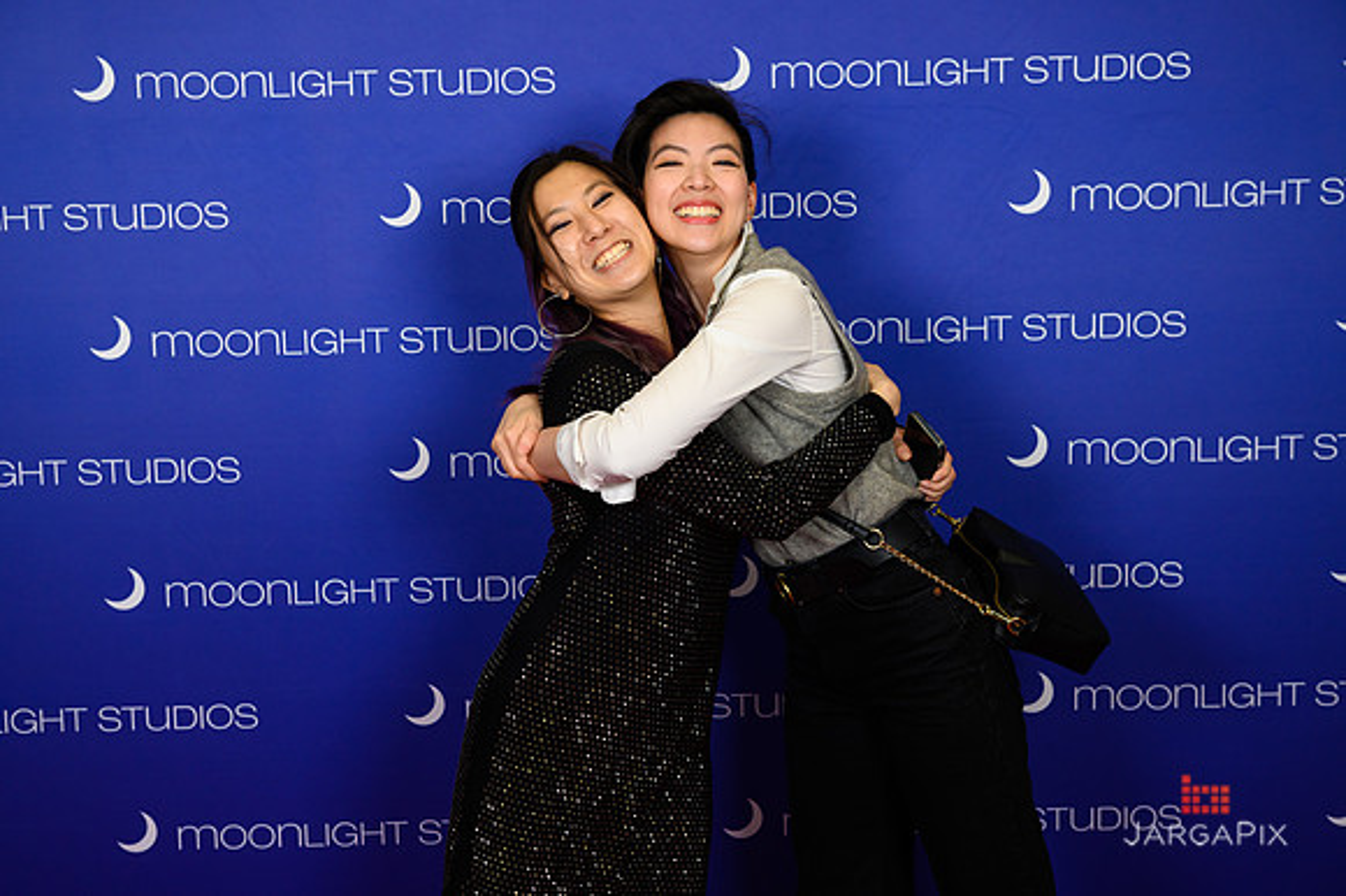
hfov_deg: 38.2
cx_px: 673
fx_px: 1943
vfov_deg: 26.0
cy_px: 448
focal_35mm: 52
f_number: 5
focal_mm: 52
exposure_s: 1/200
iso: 800
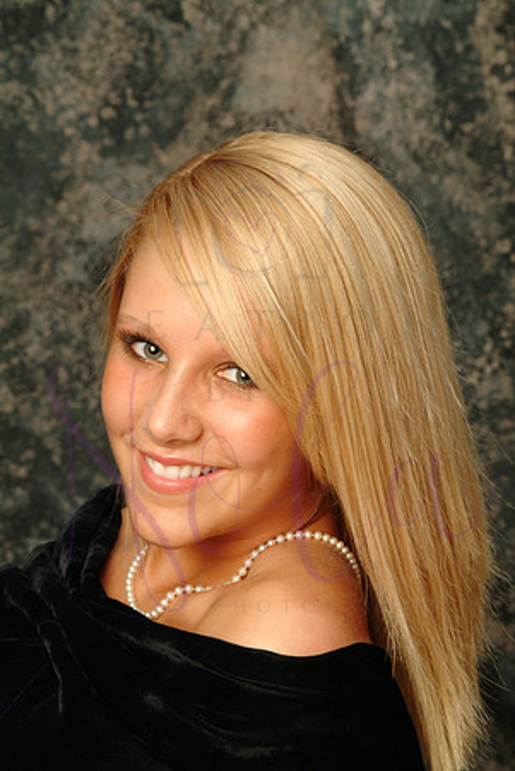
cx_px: 258
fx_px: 3789
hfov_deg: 7.8
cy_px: 386
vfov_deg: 11.6
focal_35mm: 177
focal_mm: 118
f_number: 11
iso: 400
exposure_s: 1/125
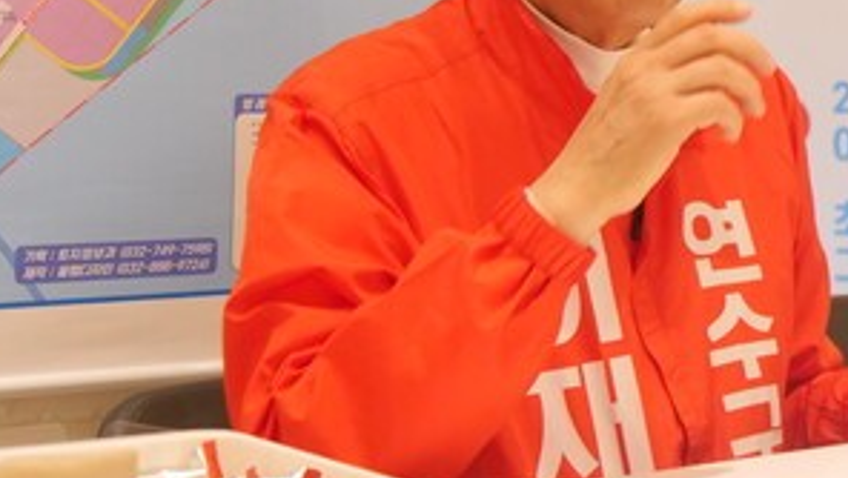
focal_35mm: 106
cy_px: 83
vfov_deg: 11.4
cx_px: 805
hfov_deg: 19.7
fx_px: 2385
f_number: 4.1
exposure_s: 1/125
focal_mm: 24
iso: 2000
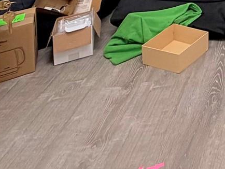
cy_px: -198
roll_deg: +0.6
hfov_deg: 21.5
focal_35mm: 66
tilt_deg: -2.2
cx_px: 383
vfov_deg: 15.8
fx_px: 429
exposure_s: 1/120
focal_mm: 2.22
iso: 80
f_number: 2.2
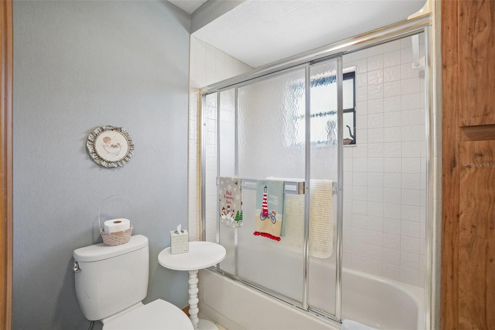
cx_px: 248
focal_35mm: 15
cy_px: 165
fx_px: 206
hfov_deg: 100.4
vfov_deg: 77.3
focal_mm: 10
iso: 2000
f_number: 8
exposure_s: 1/30
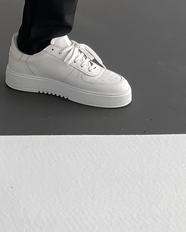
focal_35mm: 97
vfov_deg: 17.5
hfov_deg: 15.8
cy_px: -131
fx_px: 667
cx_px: 47
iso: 32
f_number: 1.8
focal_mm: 3
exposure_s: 1/120
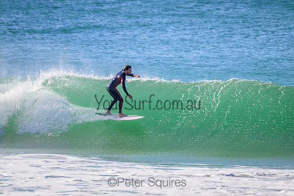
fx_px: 6535
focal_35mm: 800
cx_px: 147
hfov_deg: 2.6
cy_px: 98
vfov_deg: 1.7
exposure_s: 1/2000
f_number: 11
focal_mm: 800
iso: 2000
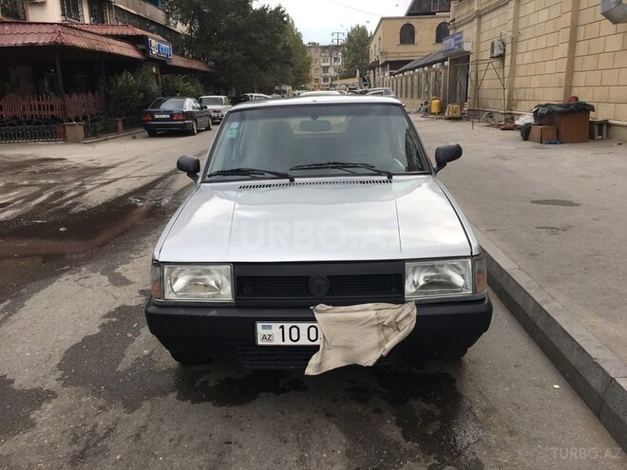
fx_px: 525
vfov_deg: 48.2
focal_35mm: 29
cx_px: 314
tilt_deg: -14.2
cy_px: 235
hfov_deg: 61.7
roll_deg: +1.0
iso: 25
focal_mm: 4.15
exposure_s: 1/761
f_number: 2.2
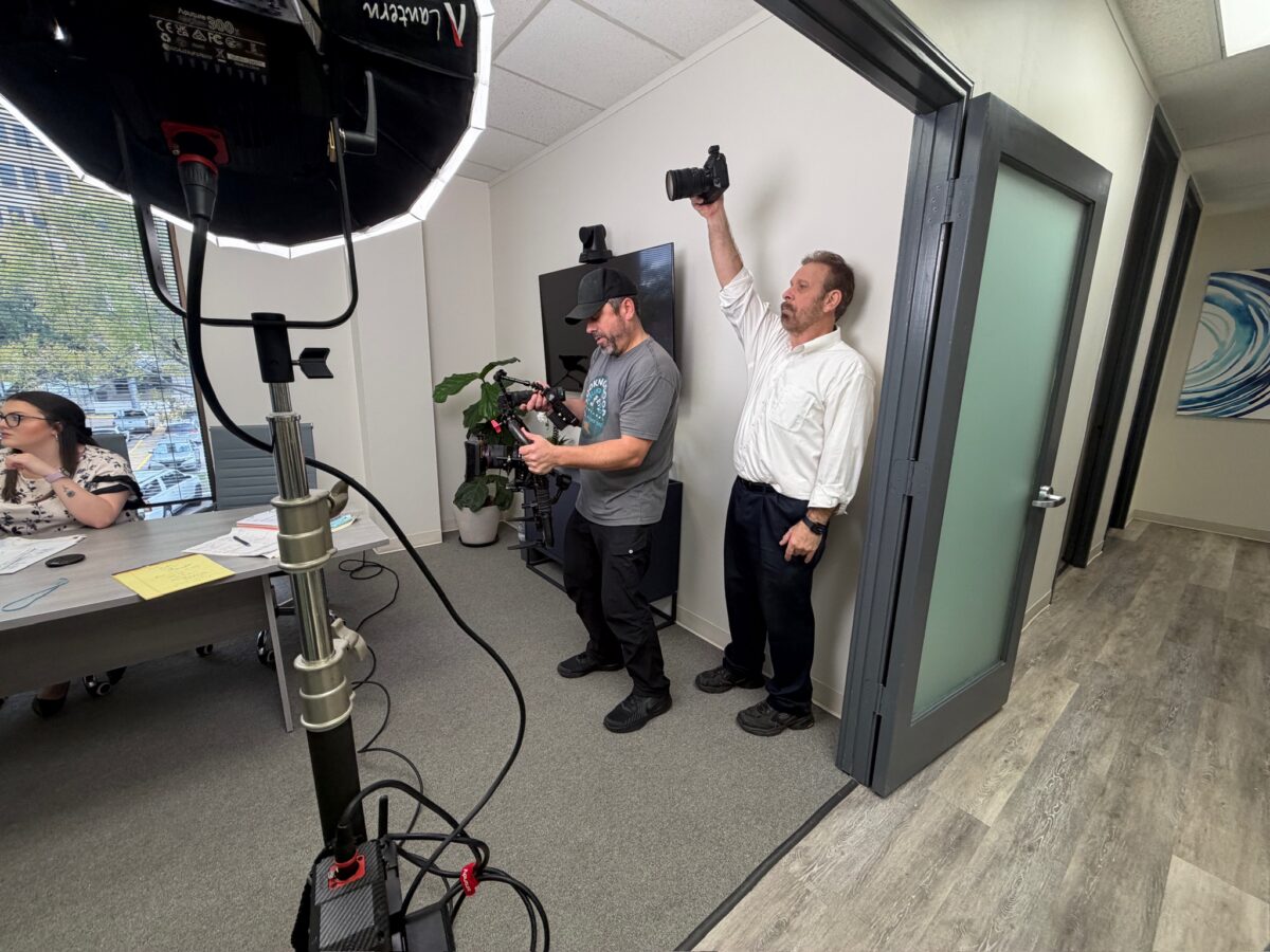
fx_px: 514
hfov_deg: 102.1
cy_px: 476
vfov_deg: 85.7
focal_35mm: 14
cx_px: 635
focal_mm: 2.22
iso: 160
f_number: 2.2
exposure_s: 1/120
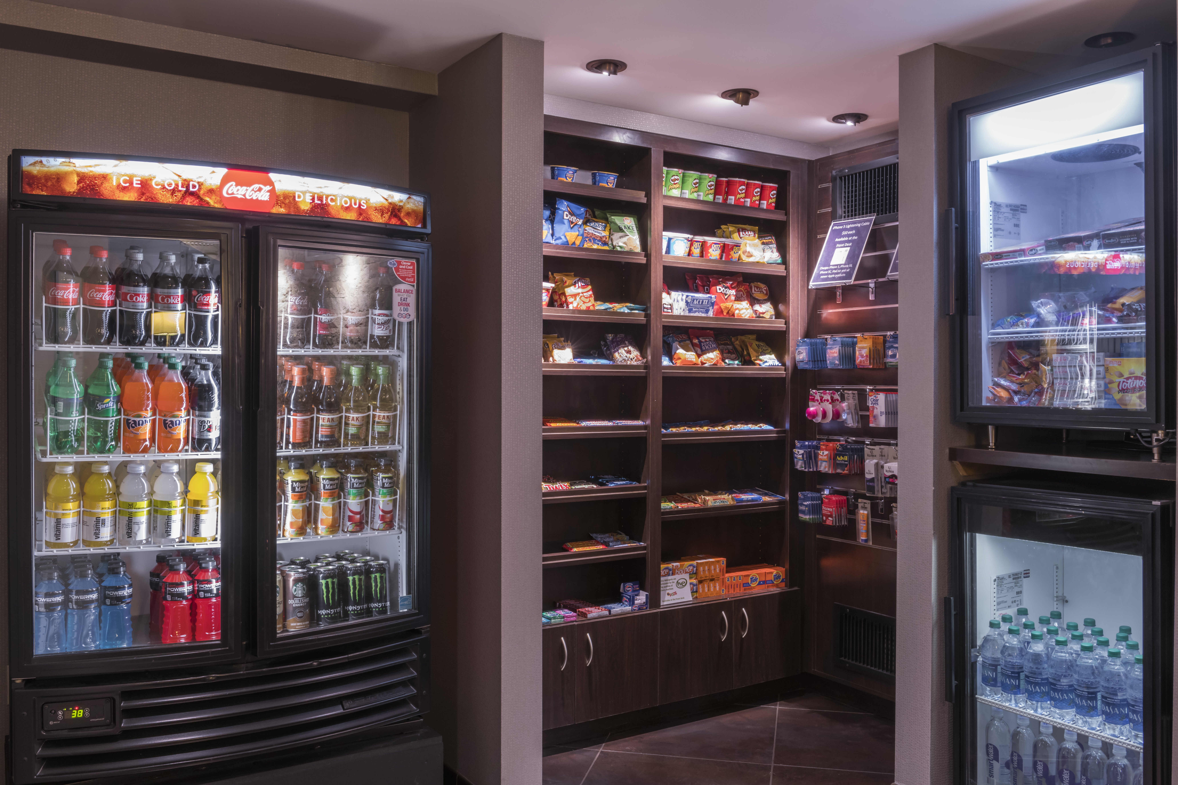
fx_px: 1014
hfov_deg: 60.3
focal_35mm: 31
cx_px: 589
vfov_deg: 42.3
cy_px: 392
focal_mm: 31
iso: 400
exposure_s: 1.6
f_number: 16
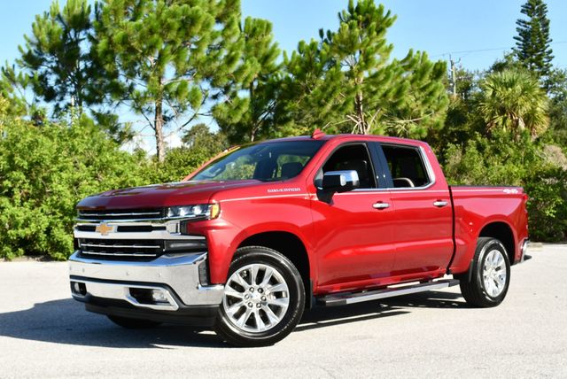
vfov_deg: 26.0
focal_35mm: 52
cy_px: 190
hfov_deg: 38.2
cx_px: 284
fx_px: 820
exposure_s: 1/250
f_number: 8
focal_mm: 26
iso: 200
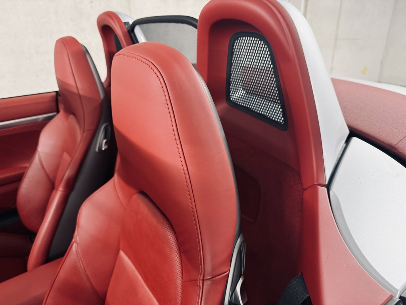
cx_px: 203
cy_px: 152
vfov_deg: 56.8
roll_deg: +0.5
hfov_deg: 71.6
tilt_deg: -23.4
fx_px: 281
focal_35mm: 24
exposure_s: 1/50
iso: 500
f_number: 1.78
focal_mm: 6.76
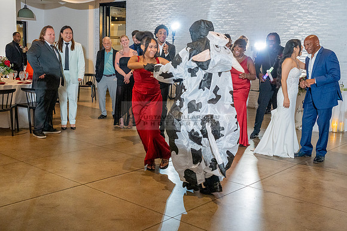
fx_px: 400
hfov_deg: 46.9
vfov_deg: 32.3
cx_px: 173
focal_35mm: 42
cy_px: 115
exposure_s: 1/200
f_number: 4
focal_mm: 36
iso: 3200
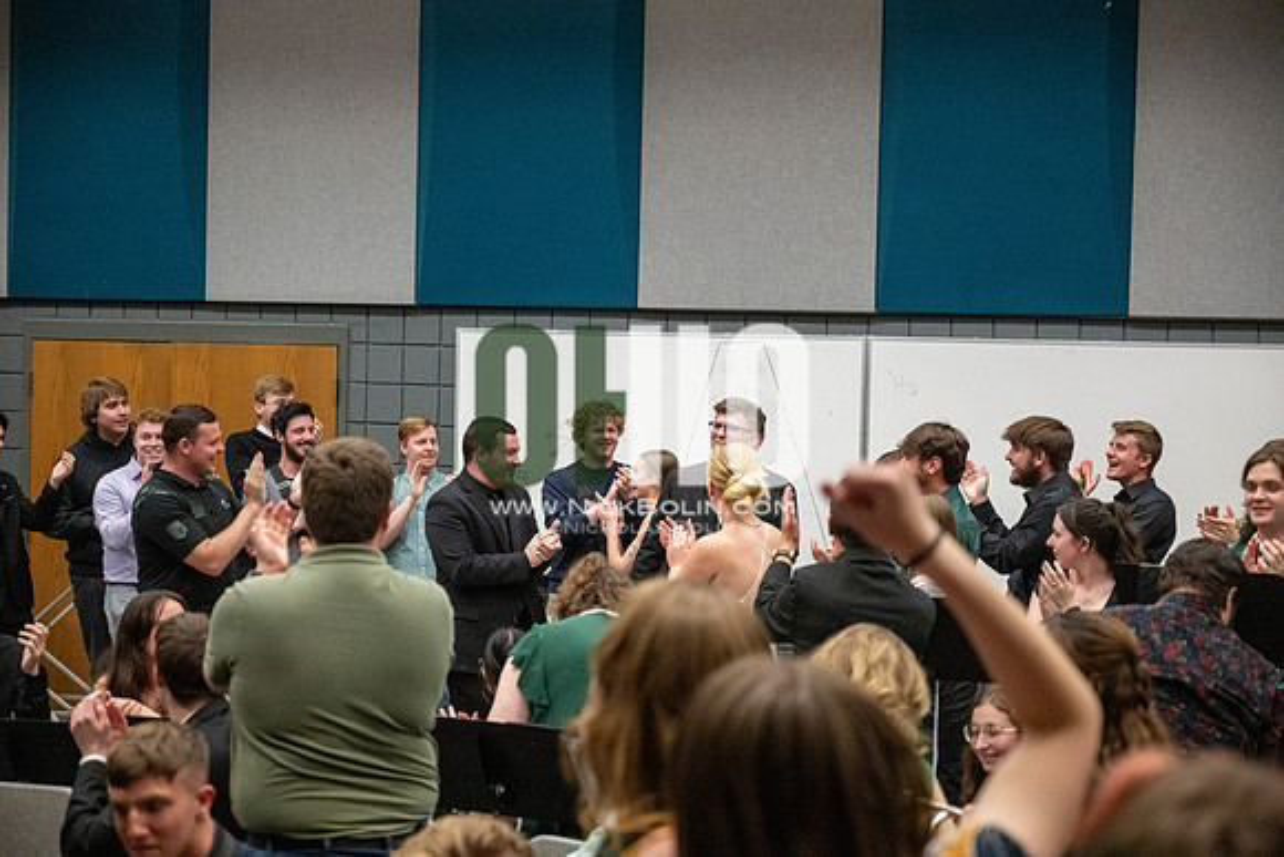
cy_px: 428
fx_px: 2497
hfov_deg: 28.8
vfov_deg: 19.5
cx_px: 642
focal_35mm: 70
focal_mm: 70
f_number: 4
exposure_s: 1/500
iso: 10000
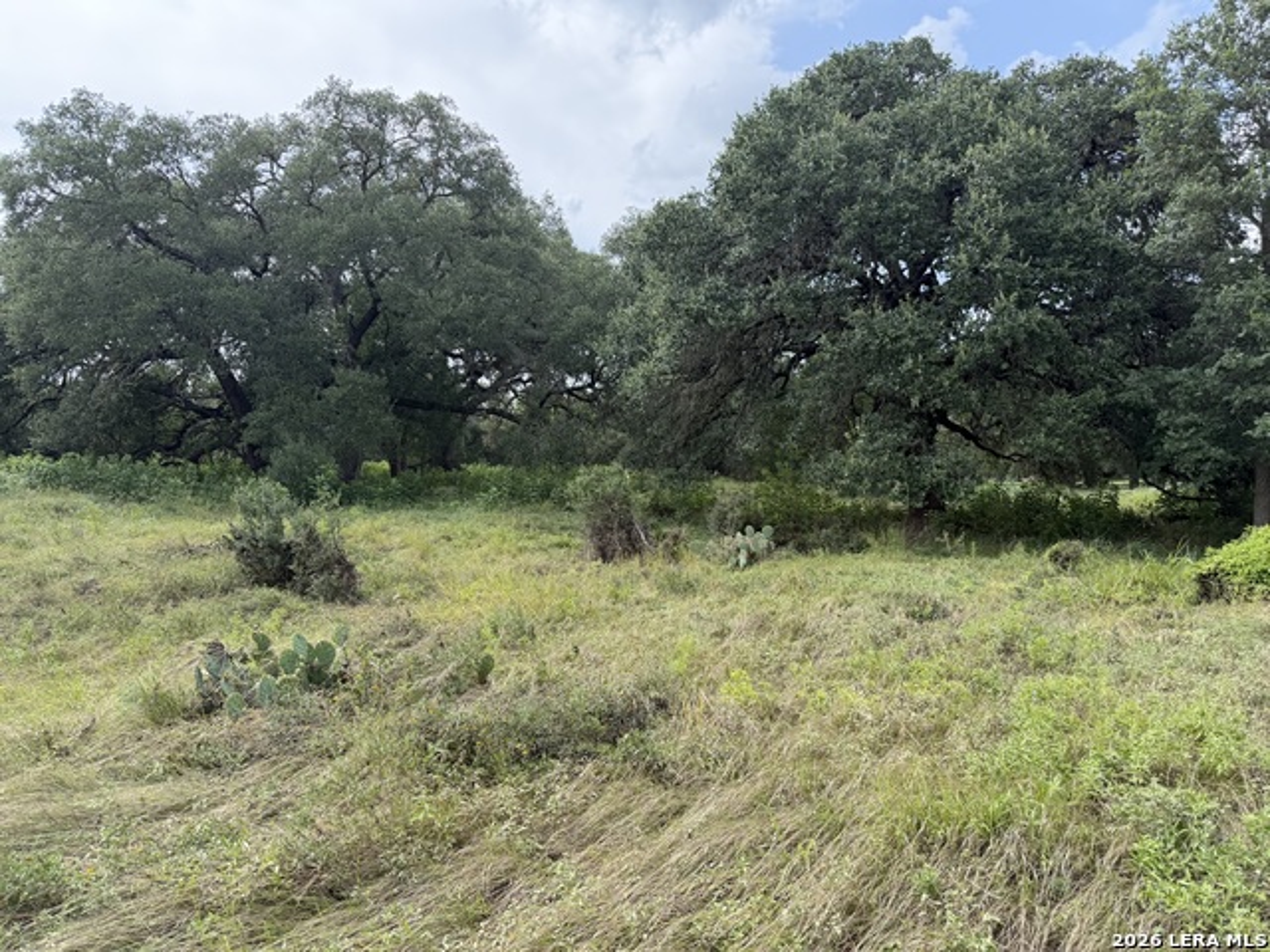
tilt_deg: -1.3
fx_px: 881
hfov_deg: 71.6
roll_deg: -1.2
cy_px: 476
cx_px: 635
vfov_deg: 56.8
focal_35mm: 24
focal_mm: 6.76
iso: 100
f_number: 1.78
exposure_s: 1/1192
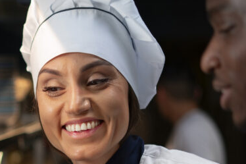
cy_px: 193
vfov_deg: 9.9
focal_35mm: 137
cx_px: 40
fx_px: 936
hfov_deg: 14.9
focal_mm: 50
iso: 250
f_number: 2
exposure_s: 1/160
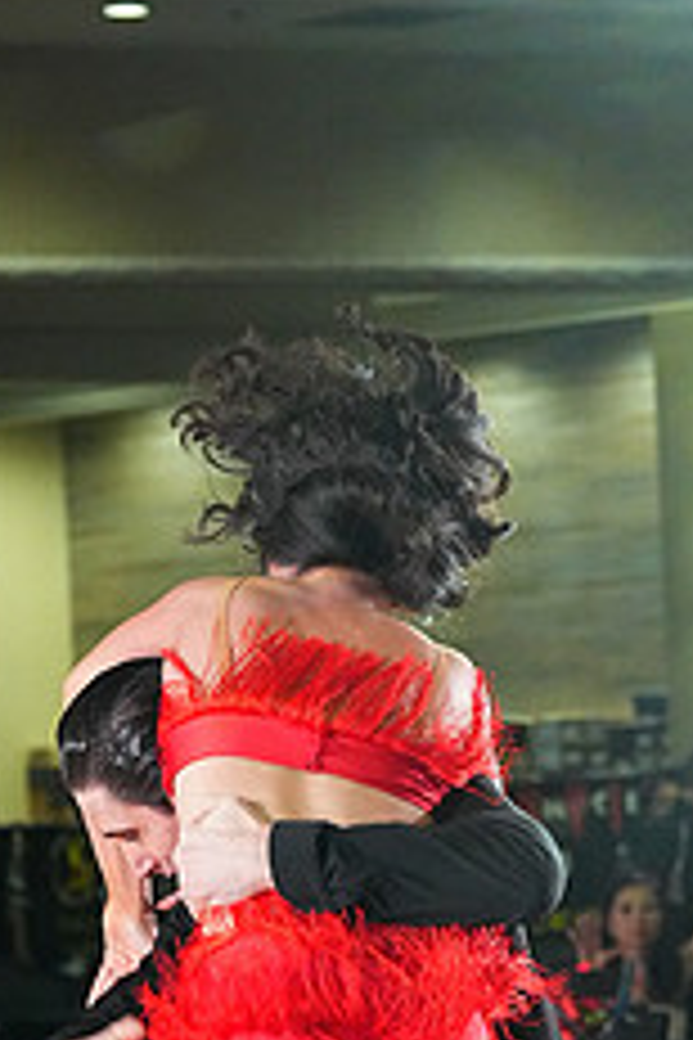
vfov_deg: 7.6
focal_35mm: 269
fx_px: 7767
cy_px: 1211
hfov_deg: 5.1
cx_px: 340
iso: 8000
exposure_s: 1/400
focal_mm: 107
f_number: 5.6
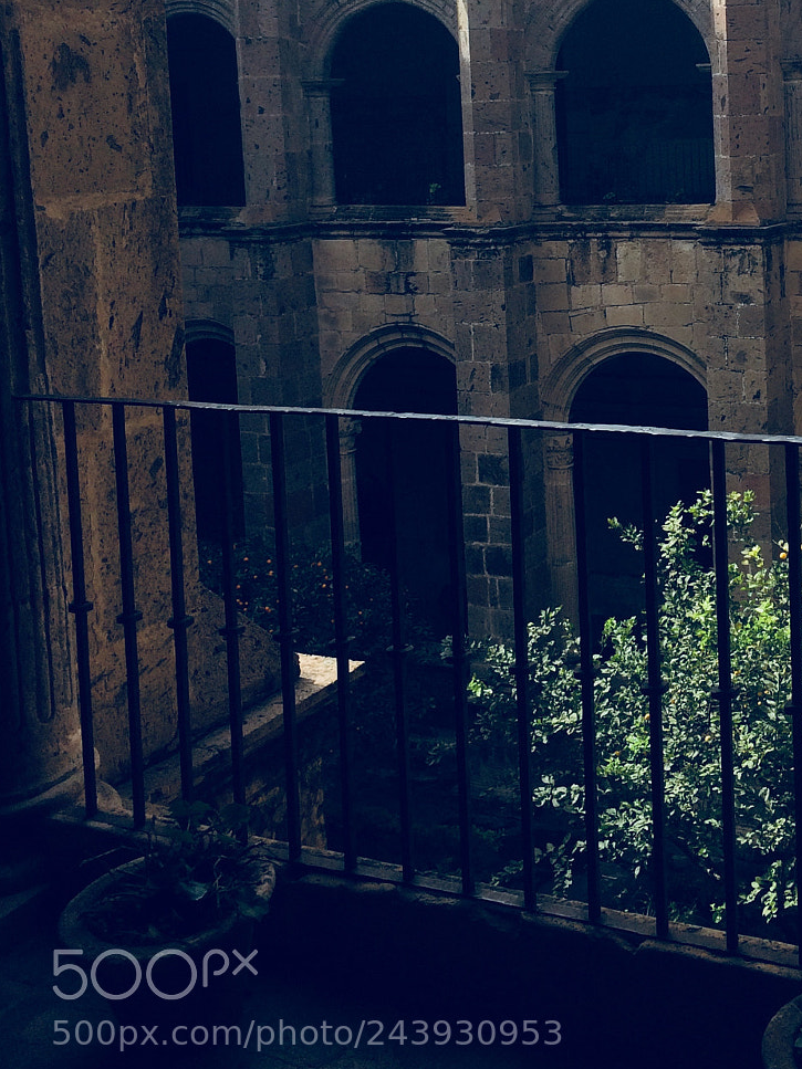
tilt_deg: -5.9
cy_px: 235
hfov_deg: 29.5
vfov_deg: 38.4
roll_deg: +1.9
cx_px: 647
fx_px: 1483
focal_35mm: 48
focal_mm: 4.15
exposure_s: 1/1001
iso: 32
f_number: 2.2
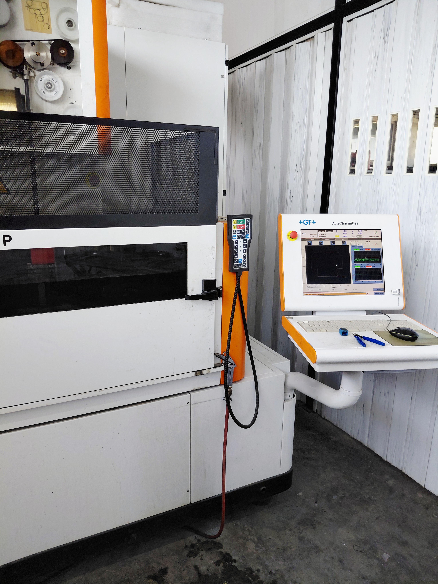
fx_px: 422
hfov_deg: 54.9
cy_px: 292
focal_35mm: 25
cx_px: 219
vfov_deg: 69.4
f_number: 1.8
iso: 64
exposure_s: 1/100
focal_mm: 4.69
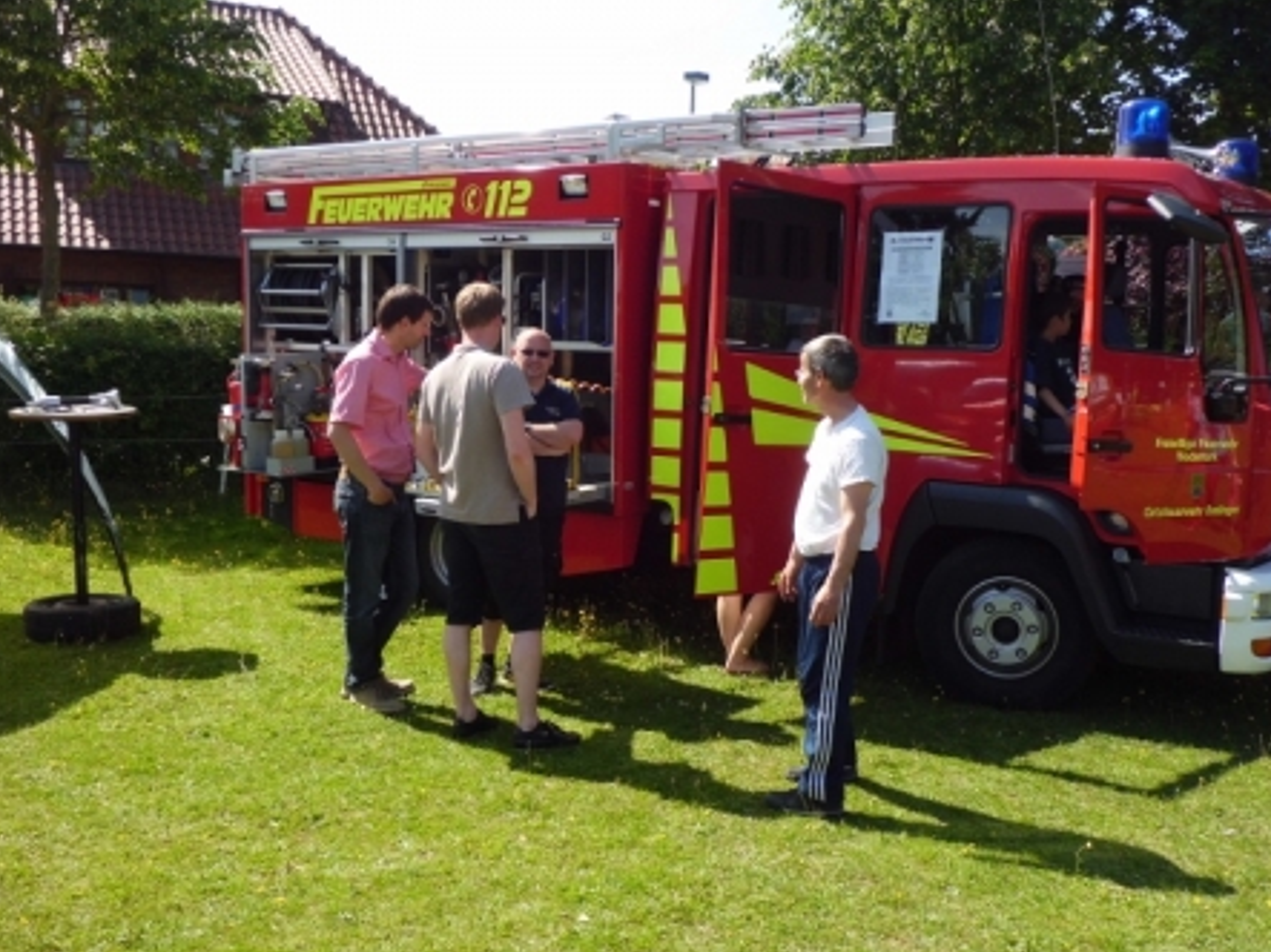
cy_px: 490
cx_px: 666
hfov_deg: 47.9
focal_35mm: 39
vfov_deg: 36.8
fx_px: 1432
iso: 100
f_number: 3.1
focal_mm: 6.4
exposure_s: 1/640
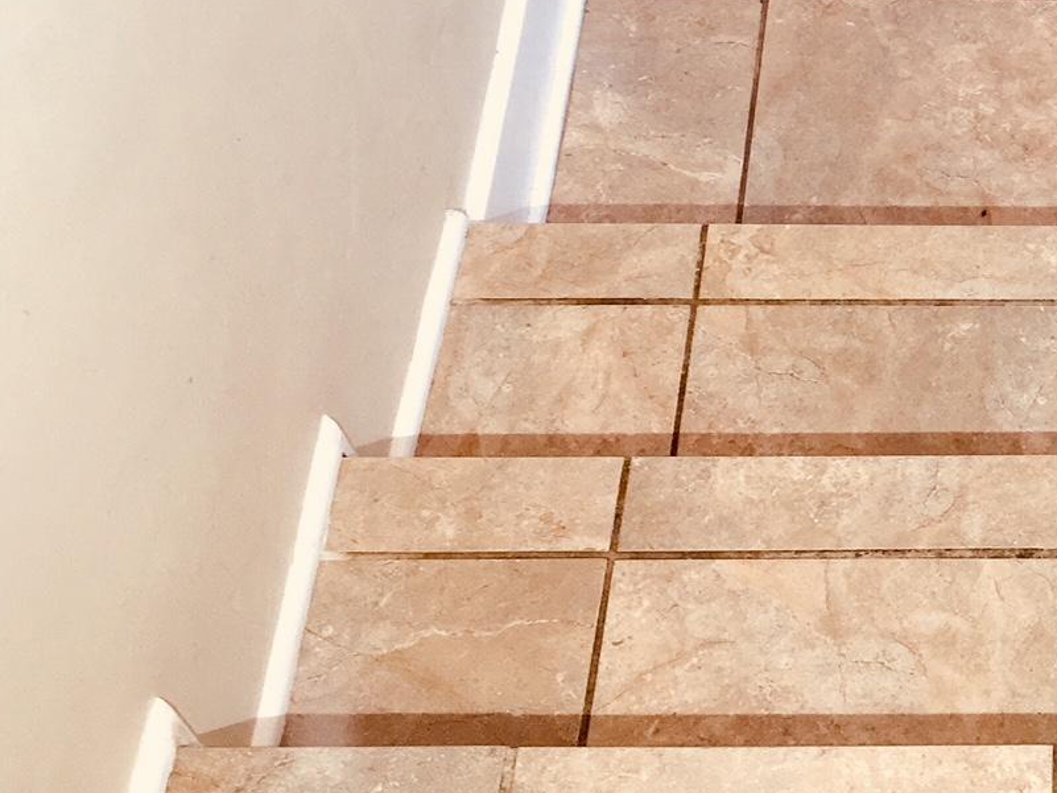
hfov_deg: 24.8
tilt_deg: -53.3
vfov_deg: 19.7
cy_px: 54
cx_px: 1172
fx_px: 2229
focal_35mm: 73
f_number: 2.2
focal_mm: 4.15
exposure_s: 1/30
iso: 32
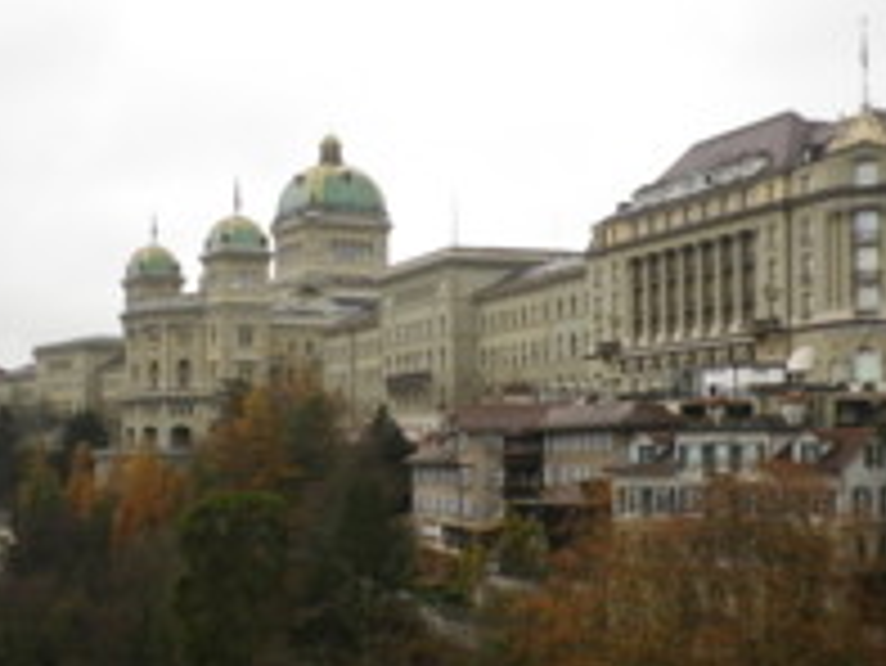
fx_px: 1639
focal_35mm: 64
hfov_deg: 30.2
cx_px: 400
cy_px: 396
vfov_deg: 22.9
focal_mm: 5.05
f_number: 3.5
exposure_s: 1/100
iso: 100
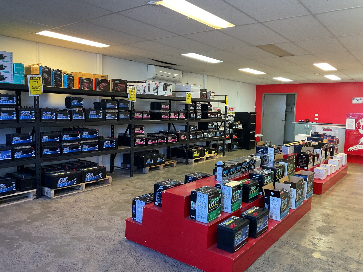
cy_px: 136
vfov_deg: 48.2
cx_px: 182
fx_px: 304
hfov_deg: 61.7
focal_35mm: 29
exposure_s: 1/50
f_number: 1.8
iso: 160
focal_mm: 3
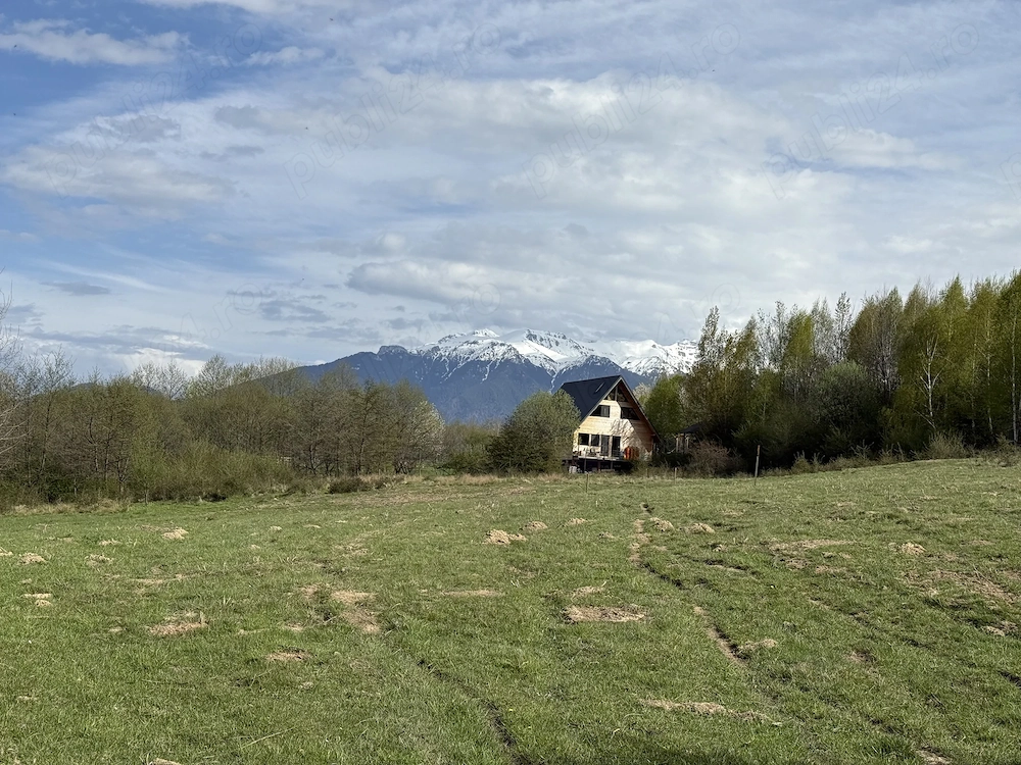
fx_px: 1416
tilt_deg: +4.2
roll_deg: -4.1
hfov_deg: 39.7
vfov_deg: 30.3
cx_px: 510
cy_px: 382
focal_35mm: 48
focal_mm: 6.76
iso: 64
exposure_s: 1/7874
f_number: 1.78
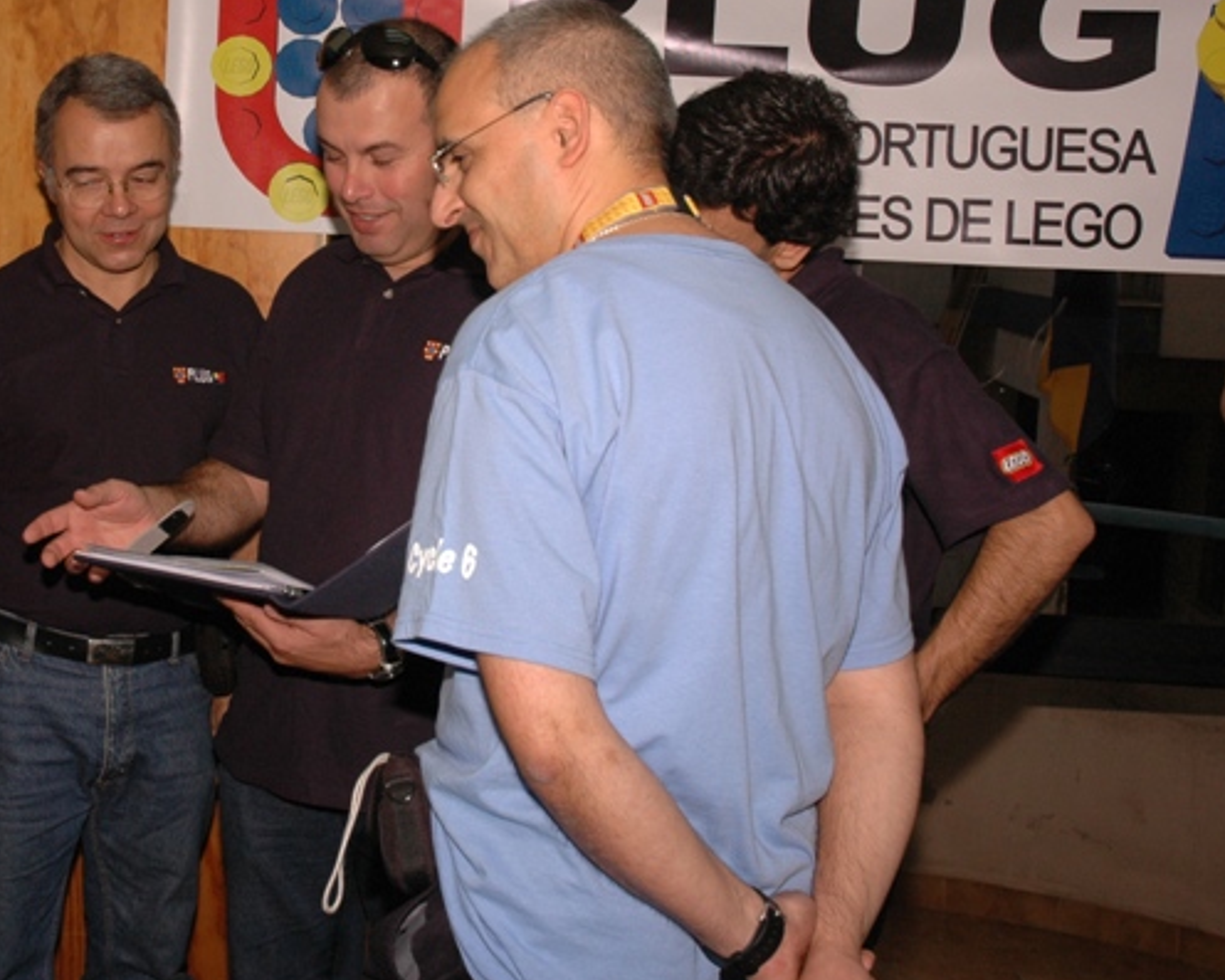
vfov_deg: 26.7
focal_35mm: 57
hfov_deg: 32.4
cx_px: 272
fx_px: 2058
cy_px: 368
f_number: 9
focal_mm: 25
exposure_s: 1/125
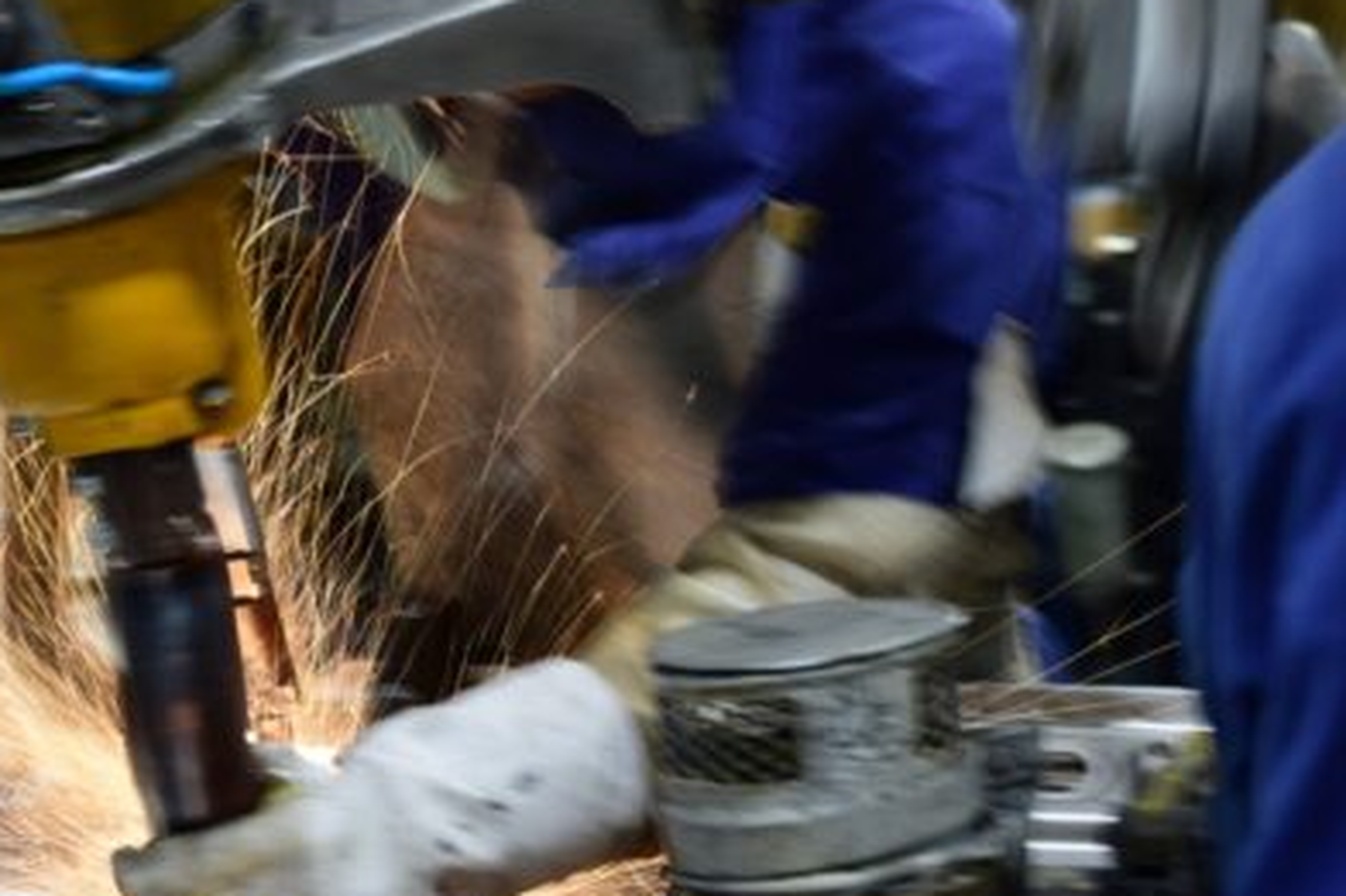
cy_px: 728
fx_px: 7137
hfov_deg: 10.7
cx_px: 302
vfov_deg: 7.2
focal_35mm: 191
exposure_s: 1/4
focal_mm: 65
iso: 100
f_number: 5
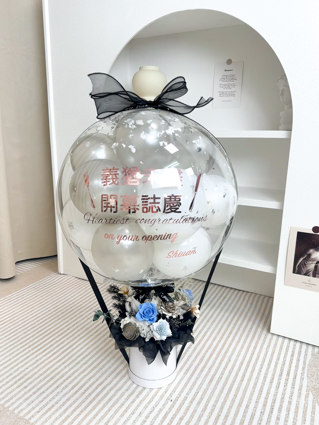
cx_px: 160
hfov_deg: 56.8
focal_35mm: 24
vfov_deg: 71.6
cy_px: 212
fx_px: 295
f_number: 1.8
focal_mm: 6.86
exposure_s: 1/120
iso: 100
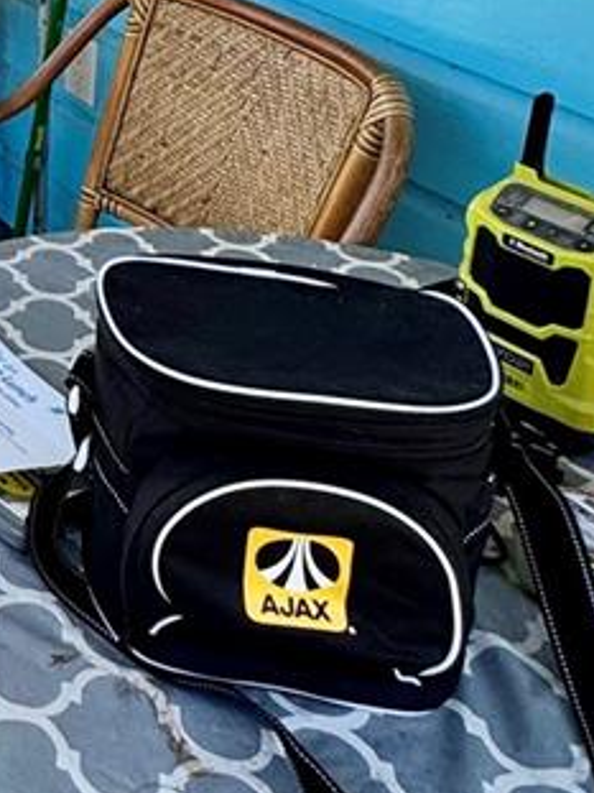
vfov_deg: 31.5
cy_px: -84
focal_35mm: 54
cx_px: -393
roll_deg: +3.7
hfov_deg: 21.0
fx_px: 1236
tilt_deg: -14.6
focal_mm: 2.22
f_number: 2.2
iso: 40
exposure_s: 1/139
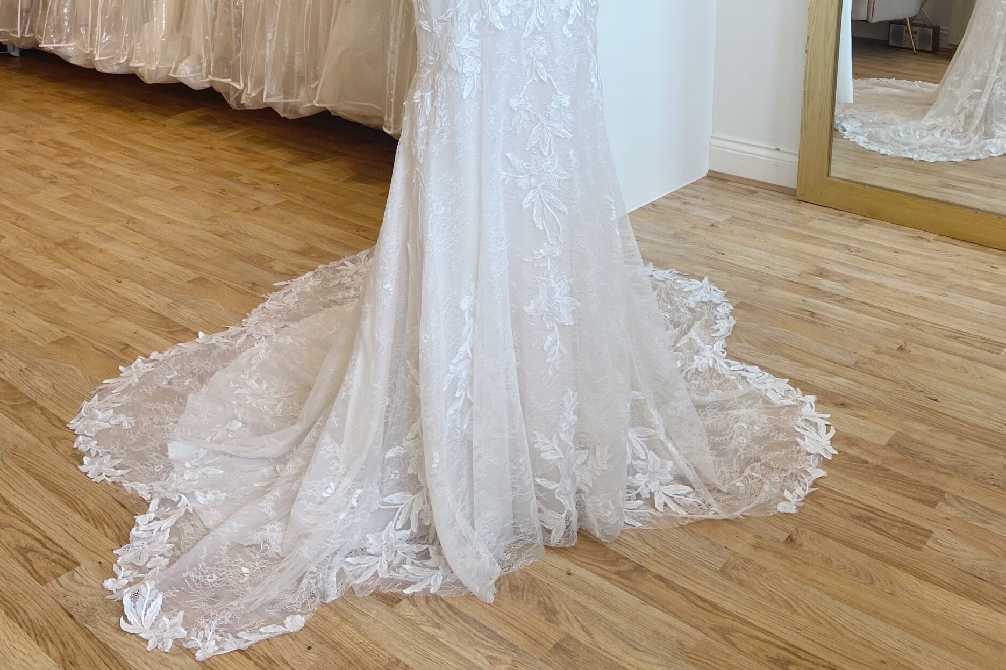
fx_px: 1034
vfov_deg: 33.7
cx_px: 511
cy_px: 45
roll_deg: +1.0
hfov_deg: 51.9
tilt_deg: -11.0
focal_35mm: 37
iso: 64
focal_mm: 4.25
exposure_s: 1/121
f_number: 1.8
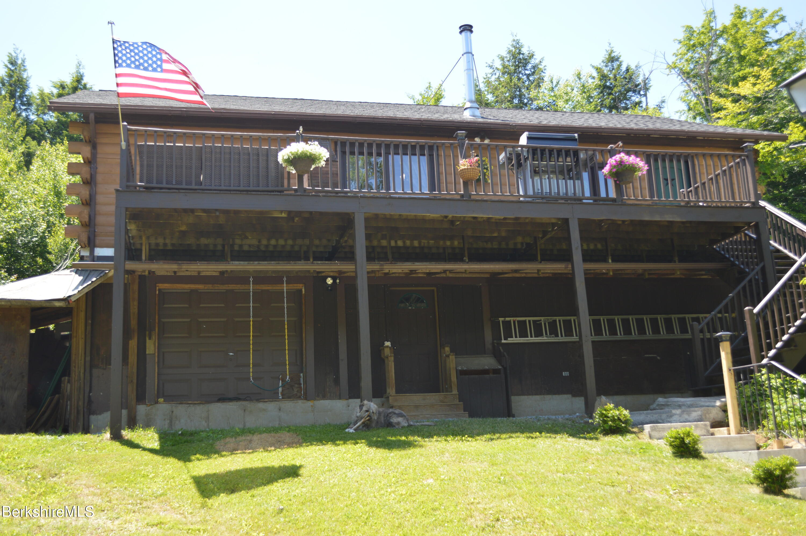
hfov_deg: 49.6
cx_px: 403
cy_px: 268
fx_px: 872
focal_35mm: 39
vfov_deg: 34.1
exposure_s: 1/160
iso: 100
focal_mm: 26
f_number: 4.2
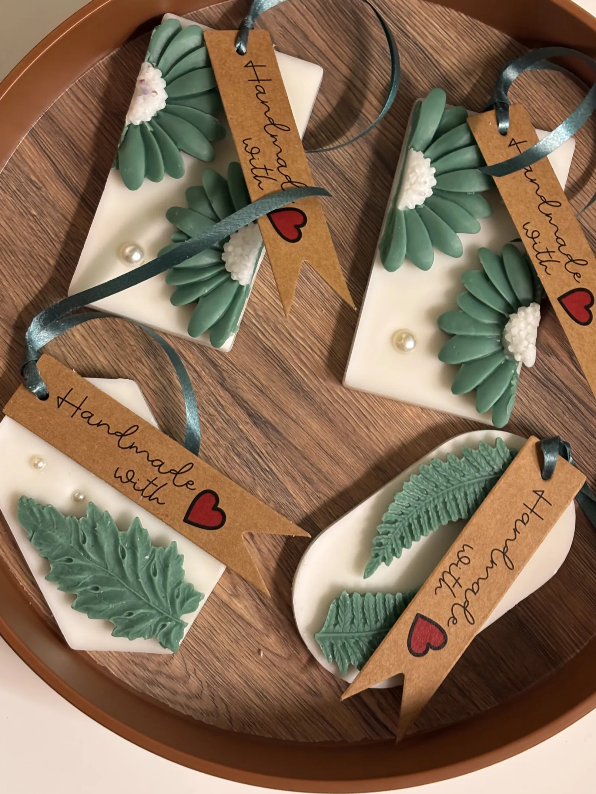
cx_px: 326
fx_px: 1423
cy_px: 324
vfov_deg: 31.1
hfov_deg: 23.6
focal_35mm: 62
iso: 250
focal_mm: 5.96
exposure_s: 1/25
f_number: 1.6
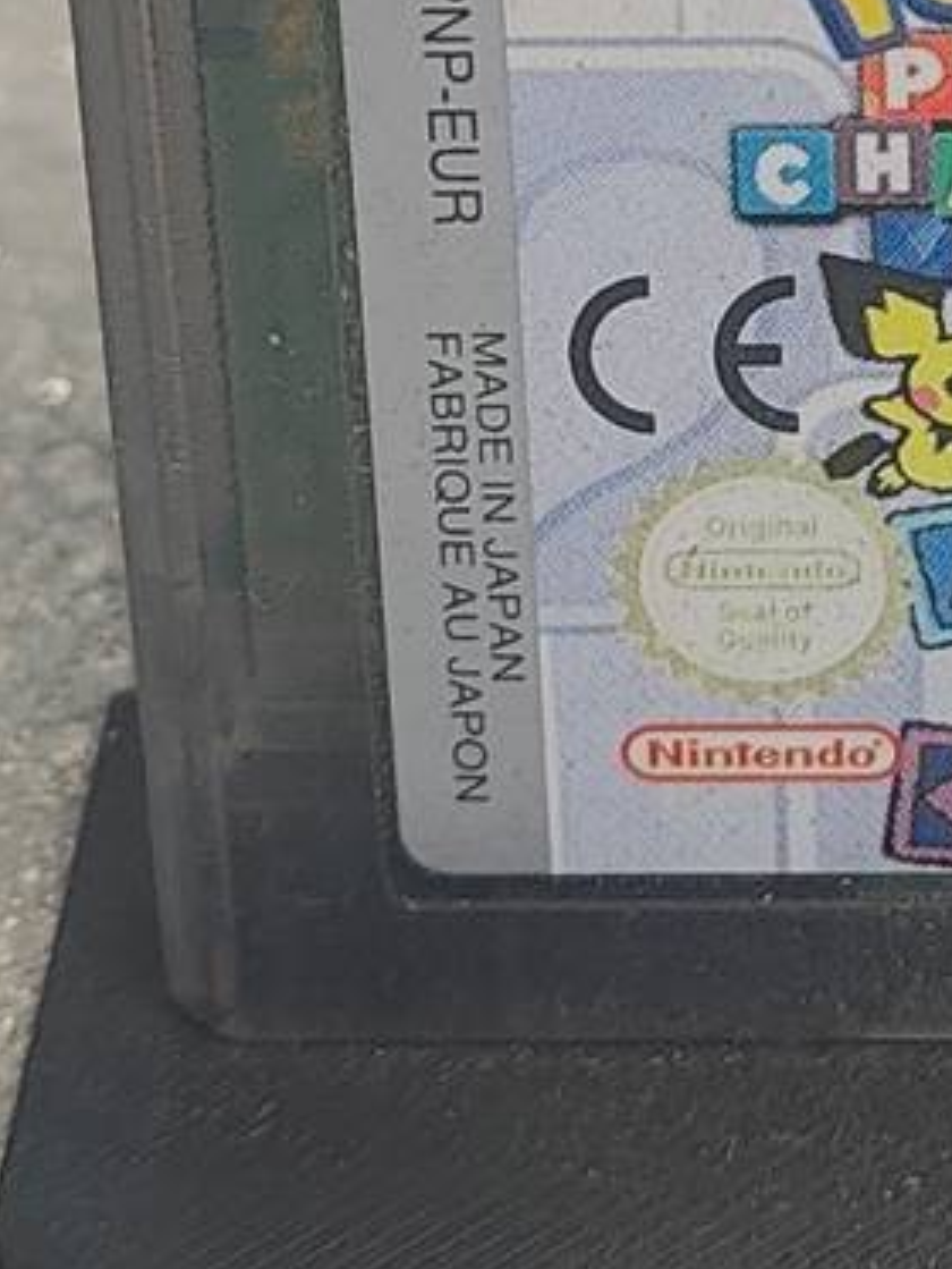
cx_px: 1141
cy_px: 24
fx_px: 5790
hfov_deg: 9.3
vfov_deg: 12.4
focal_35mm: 158
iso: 64
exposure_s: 1/100
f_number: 1.8
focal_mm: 6.06
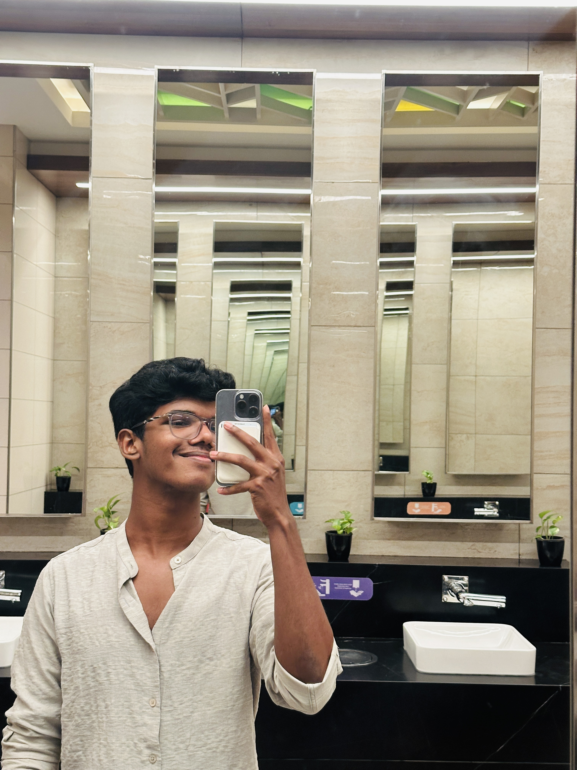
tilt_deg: +2.3
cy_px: 385
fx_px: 1067
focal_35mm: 48
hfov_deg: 30.3
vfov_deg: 39.7
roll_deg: -1.0
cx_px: 288
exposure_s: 1/33
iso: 320
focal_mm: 6.86
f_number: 1.78
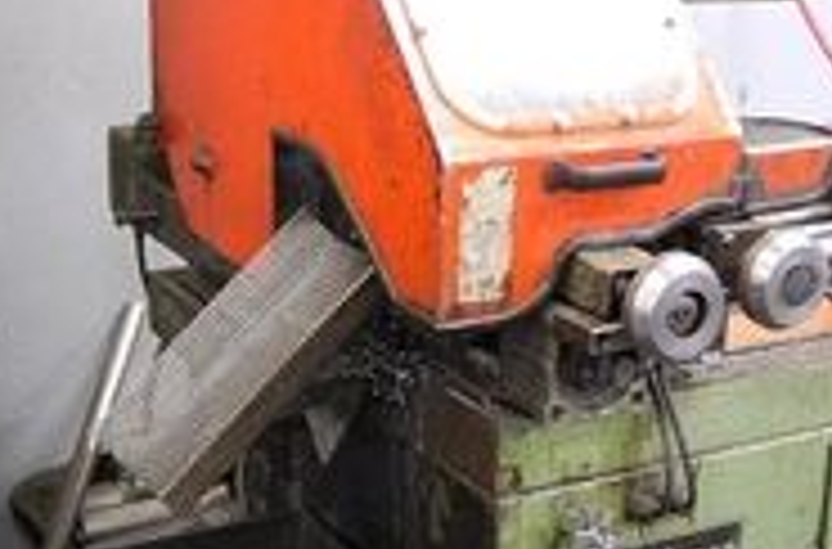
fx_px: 1497
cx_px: 517
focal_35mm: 65
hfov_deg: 30.9
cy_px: 290
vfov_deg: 20.8
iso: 800
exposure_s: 1/25
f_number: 3.8
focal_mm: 20
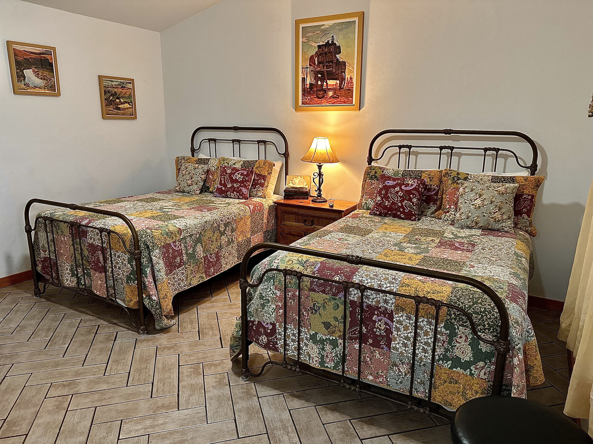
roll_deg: -1.0
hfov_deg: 71.6
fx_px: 411
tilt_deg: -14.3
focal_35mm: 24
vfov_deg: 56.8
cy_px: 222
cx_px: 296
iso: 400
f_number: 1.78
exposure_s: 1/60
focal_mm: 6.86
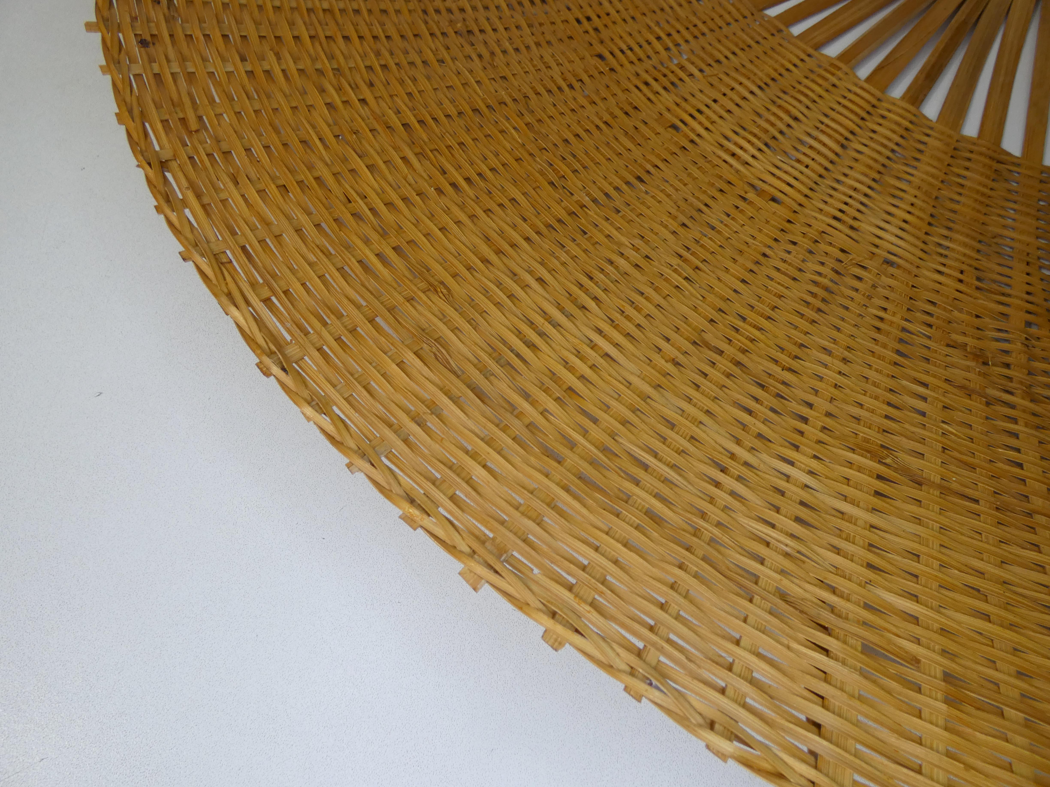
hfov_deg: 81.7
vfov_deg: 66.0
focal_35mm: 20
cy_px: 394
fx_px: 607
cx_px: 525
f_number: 2.8
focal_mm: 3.6
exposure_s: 1/60
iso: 125
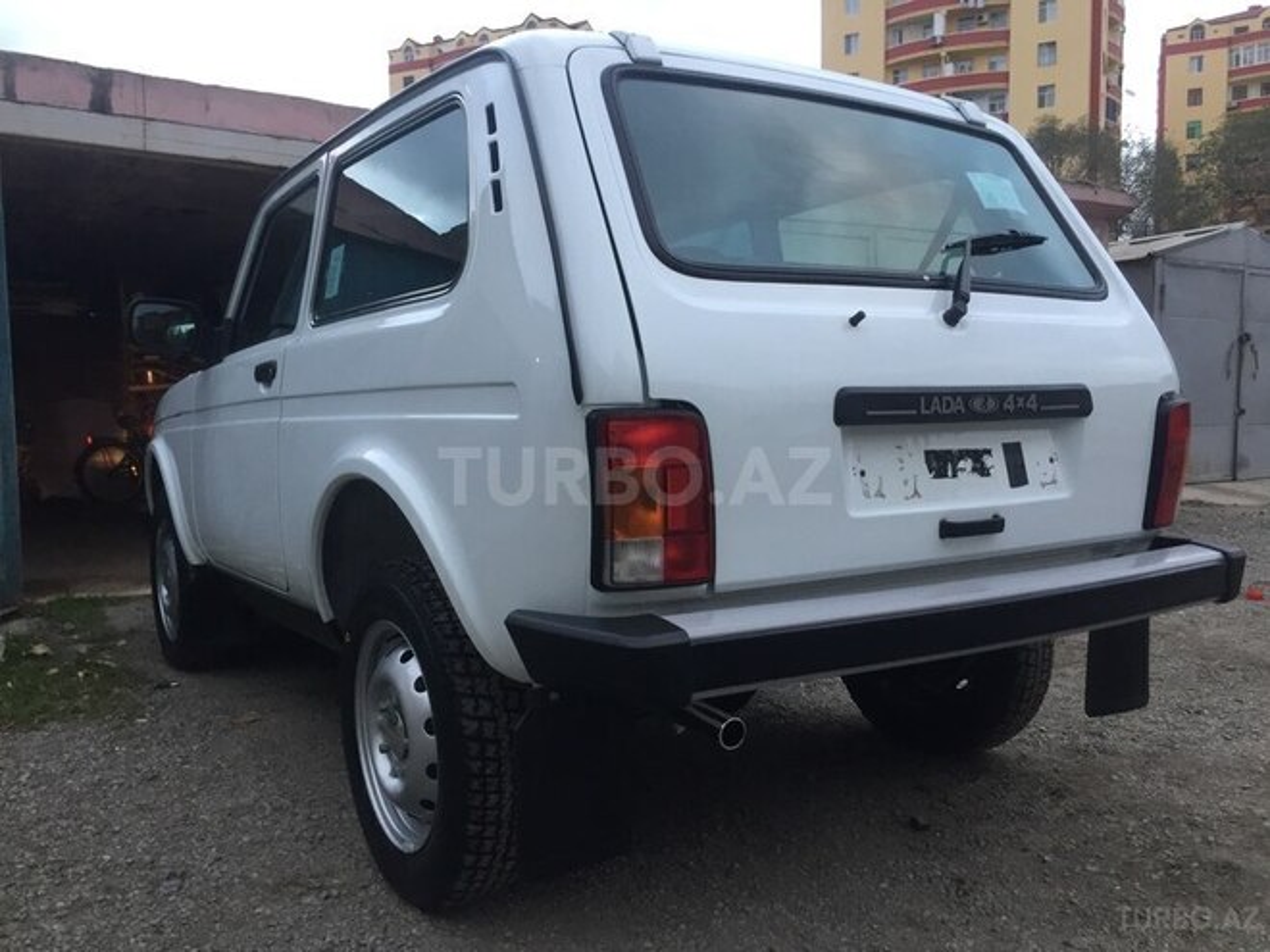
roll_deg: +0.2
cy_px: 476
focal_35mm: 29
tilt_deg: -4.5
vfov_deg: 48.2
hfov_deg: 61.7
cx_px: 635
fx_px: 1064
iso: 50
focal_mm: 4.15
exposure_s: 1/33
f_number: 2.2
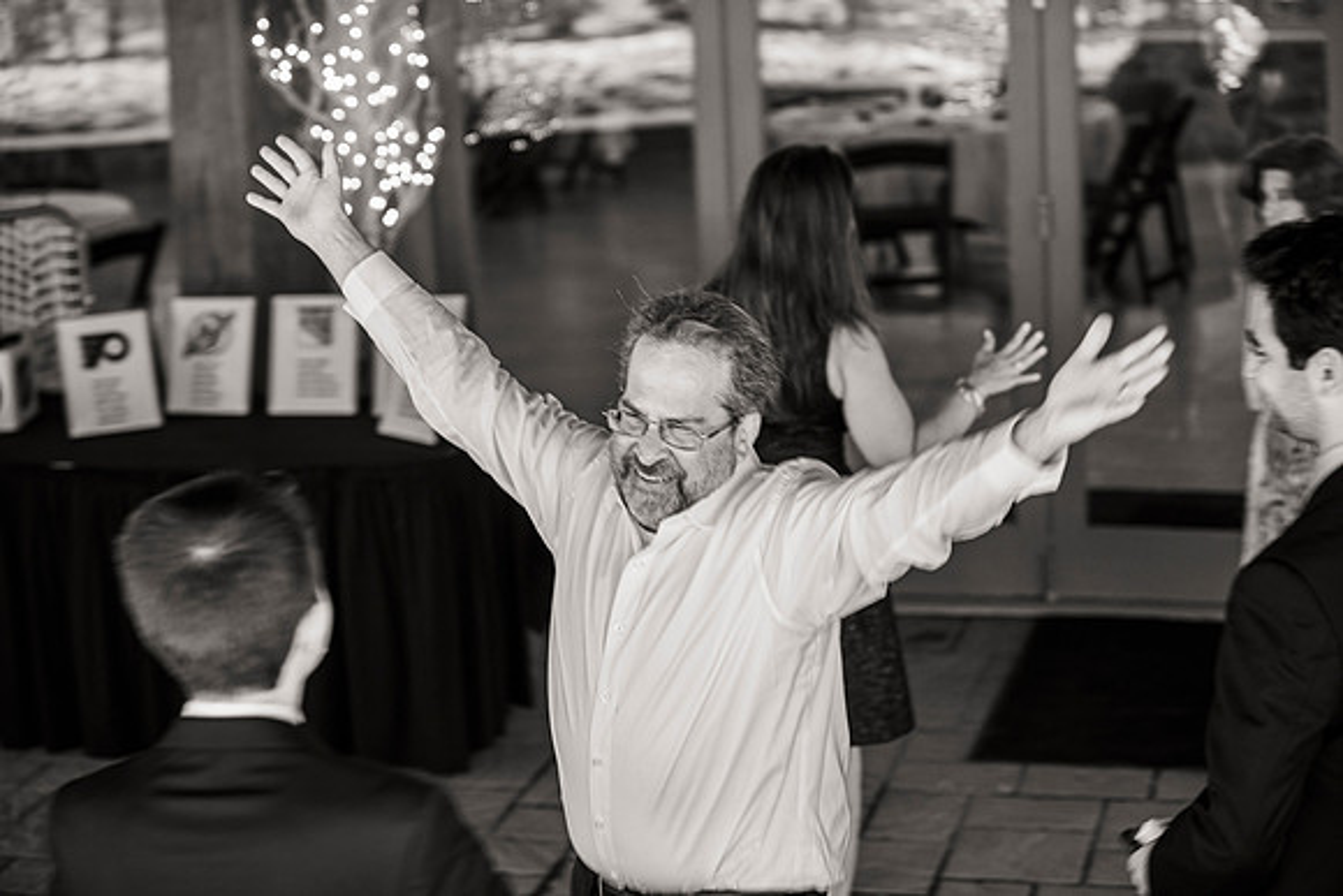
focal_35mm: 70
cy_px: 448
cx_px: 672
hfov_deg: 28.8
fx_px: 2612
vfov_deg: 19.5
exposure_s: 1/40
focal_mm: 70
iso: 400
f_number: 3.2
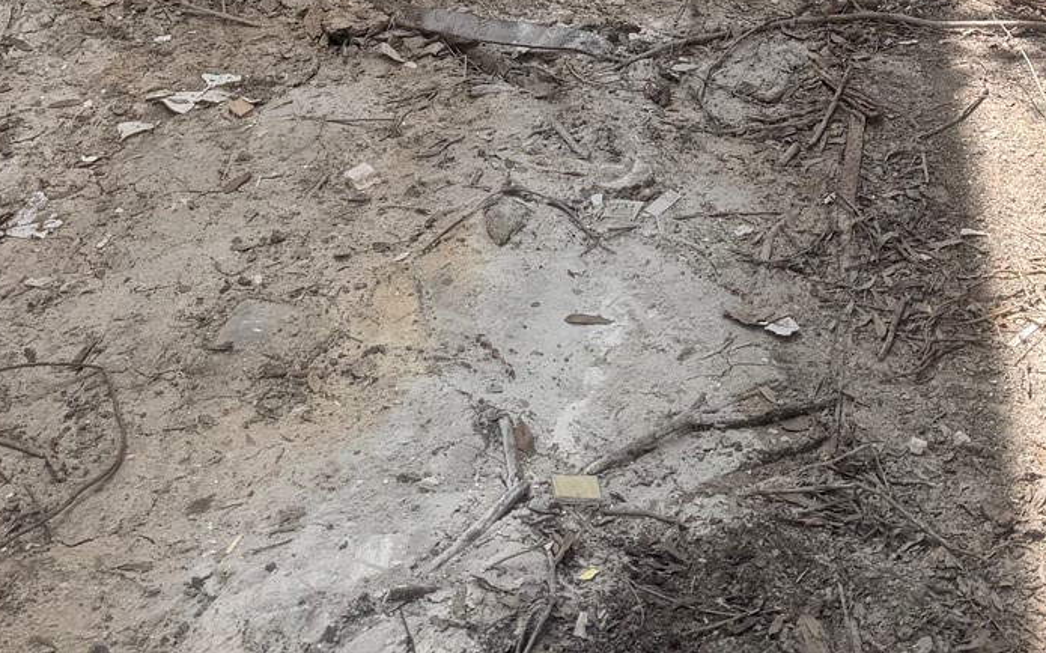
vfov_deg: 15.5
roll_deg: -0.9
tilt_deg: -14.0
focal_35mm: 75
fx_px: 2137
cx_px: 822
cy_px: -429
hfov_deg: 27.0
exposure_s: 1/2370
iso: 80
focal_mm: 6.76
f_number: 1.78
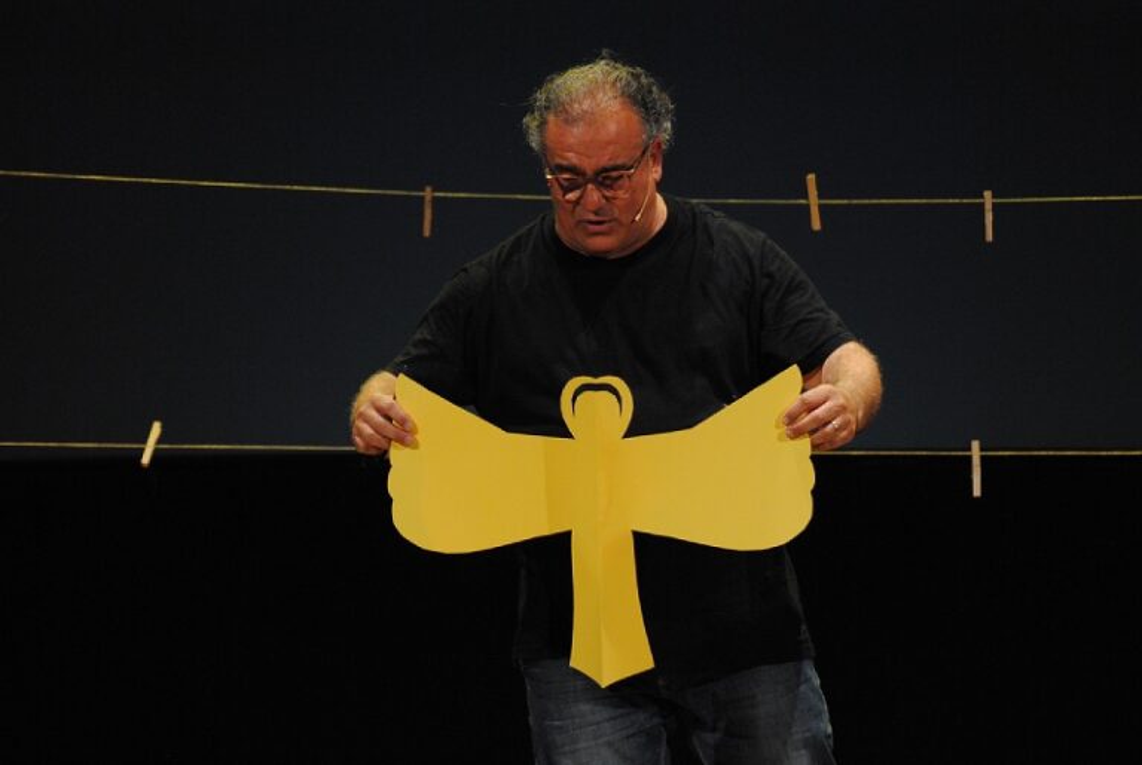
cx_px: 571
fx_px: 7626
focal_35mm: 240
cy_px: 382
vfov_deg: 5.7
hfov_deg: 8.6
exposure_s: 1/40
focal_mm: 160
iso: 800
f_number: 5.6
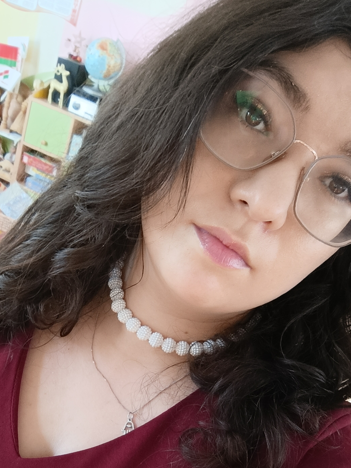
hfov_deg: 35.7
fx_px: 541
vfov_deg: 45.1
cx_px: 125
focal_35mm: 40
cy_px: 355
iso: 250
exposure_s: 1/25
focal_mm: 3.27
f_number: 2.4
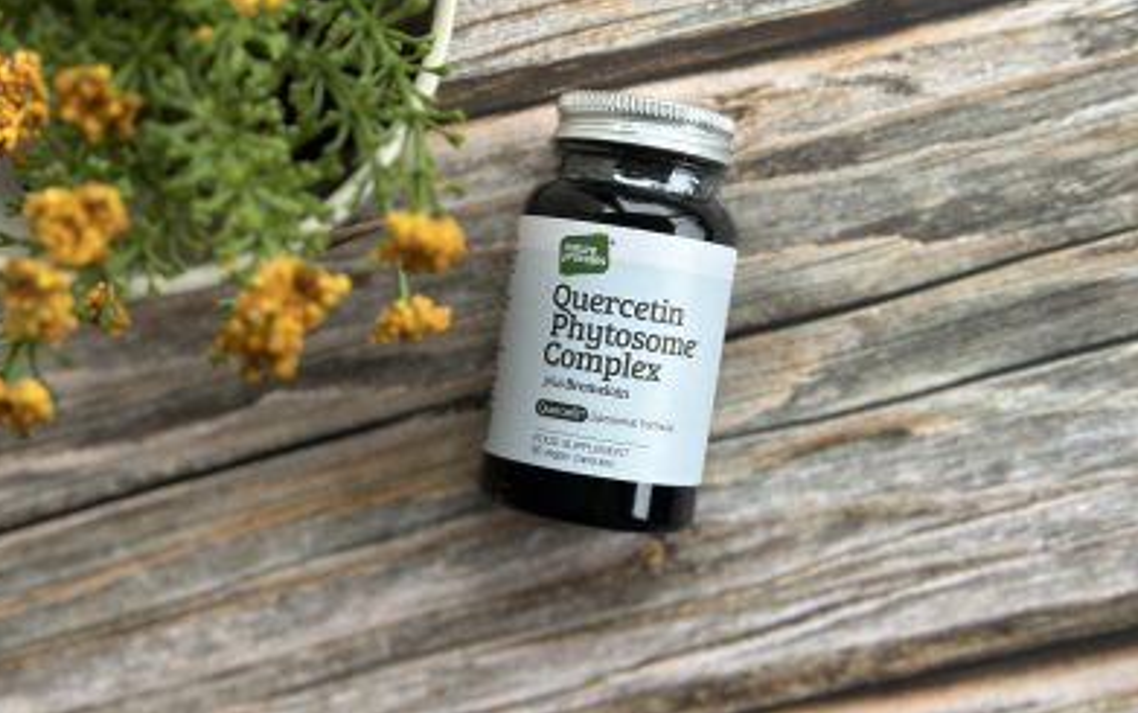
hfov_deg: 38.8
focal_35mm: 52
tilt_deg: -89.5
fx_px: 1614
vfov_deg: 24.9
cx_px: 562
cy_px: 314
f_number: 1.78
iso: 64
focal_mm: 6.86
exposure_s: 1/121
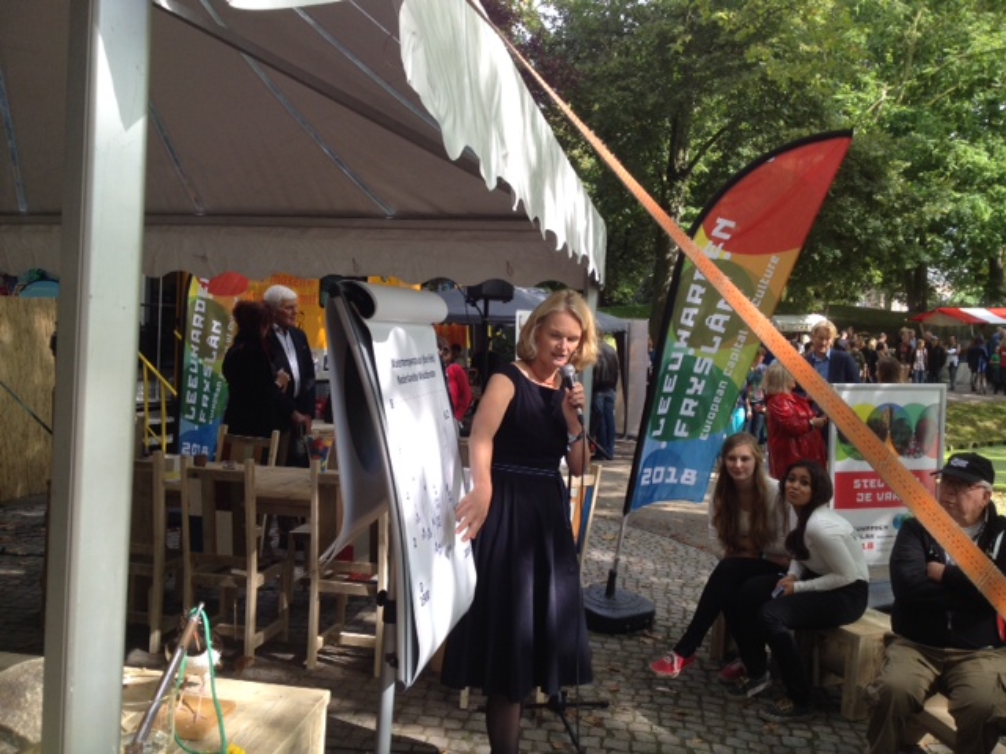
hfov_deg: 52.6
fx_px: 1017
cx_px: 503
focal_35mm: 35
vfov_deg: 40.7
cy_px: 377
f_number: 2.4
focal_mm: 4.28
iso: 50
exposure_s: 1/295
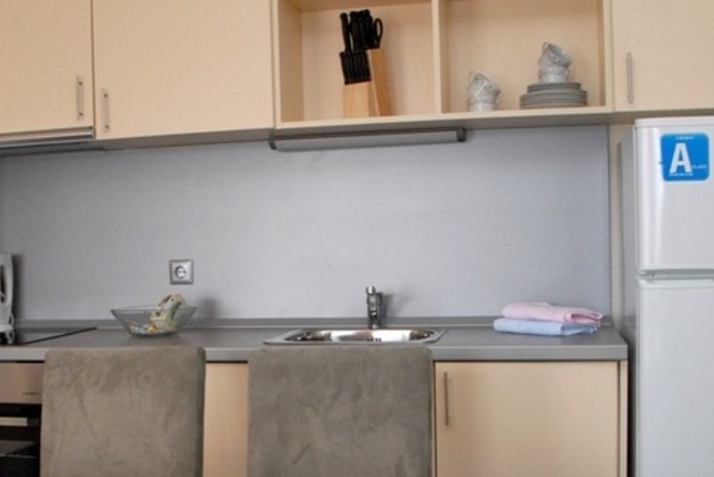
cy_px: 249
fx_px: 893
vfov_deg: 29.9
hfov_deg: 43.5
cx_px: 318
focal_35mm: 45
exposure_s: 1/60
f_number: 5
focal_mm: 18
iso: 1000
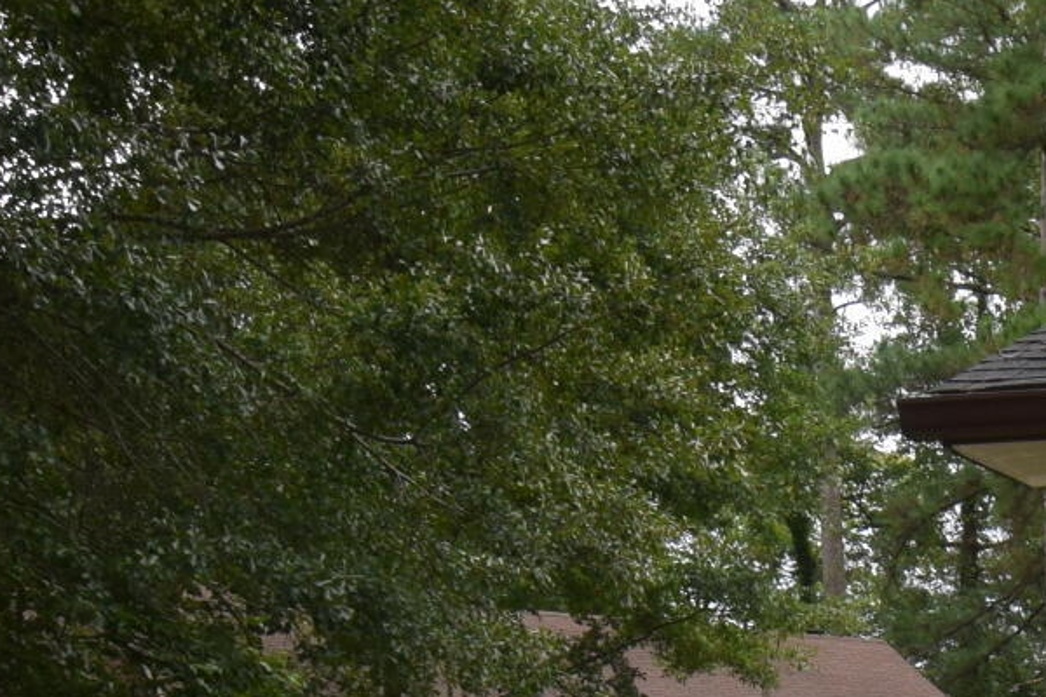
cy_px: 1335
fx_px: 2179
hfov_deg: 25.6
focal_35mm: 75
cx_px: 1062
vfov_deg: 15.2
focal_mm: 10
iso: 200
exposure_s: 1/60
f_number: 8
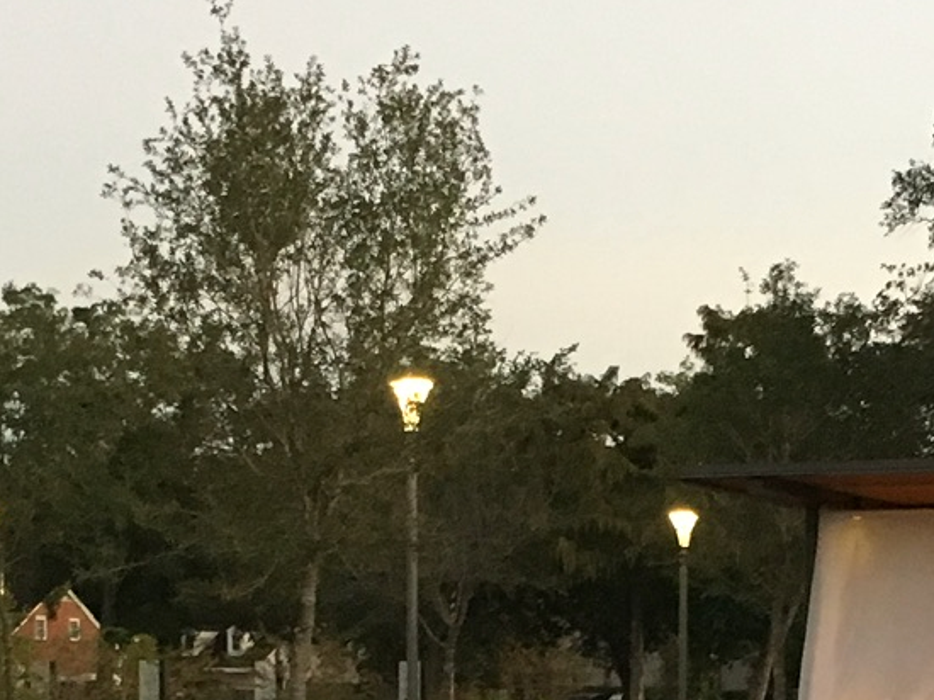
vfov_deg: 13.3
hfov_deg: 18.2
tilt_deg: -3.8
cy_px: 878
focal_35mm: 108
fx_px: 2913
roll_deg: -1.3
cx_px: 530
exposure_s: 1/30
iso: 160
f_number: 2.2
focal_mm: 4.15
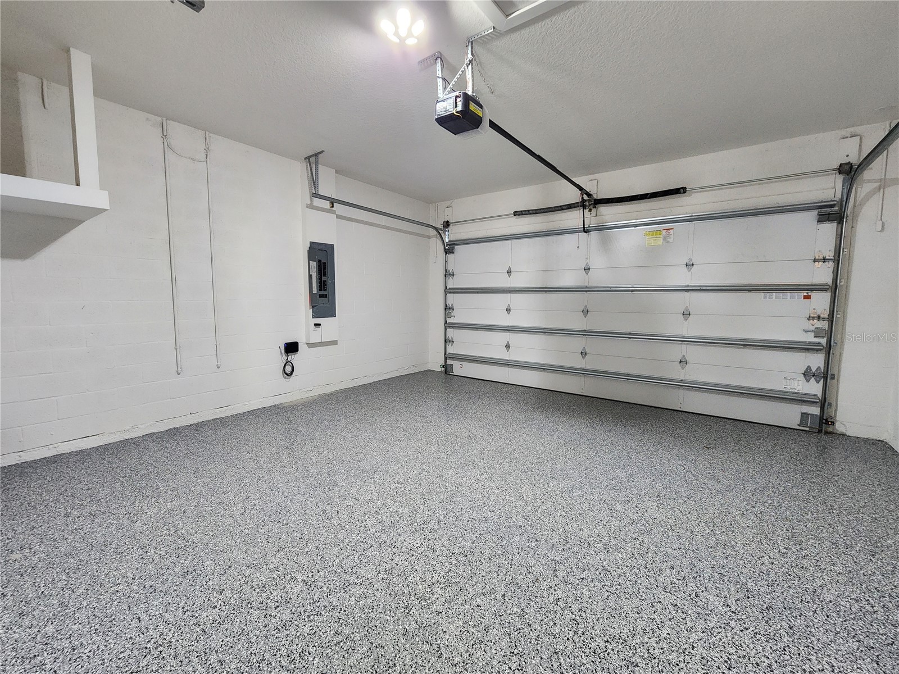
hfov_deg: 106.2
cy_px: 337
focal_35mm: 13
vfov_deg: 89.9
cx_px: 450
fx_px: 338
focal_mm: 2.2
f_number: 2.2
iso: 320
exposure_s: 1/40
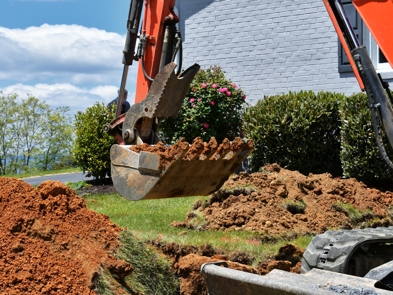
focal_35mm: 92
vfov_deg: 16.1
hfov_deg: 21.3
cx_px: 174
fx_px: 1044
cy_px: 134
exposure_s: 1/500
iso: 320
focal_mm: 52
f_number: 11
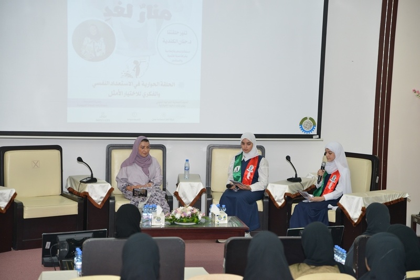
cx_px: 210
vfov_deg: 16.1
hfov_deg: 23.9
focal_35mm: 85
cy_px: 140
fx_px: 992
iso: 1400
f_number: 4.5
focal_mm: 85
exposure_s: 1/200
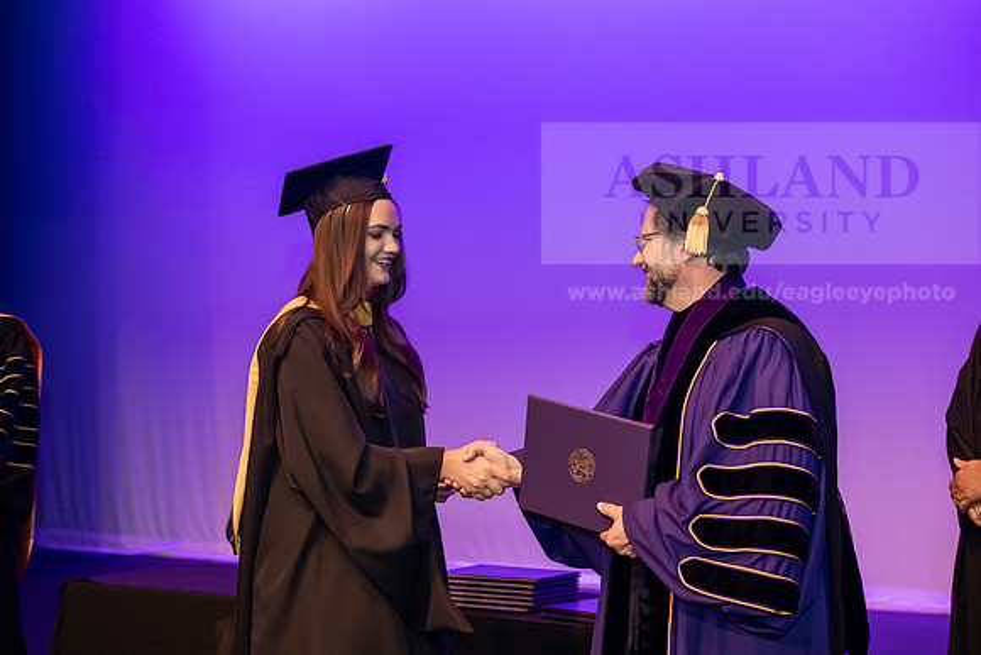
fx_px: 1908
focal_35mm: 70
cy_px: 328
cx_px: 490
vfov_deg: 19.5
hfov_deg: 28.8
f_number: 4
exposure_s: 1/200
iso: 3200
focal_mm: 70
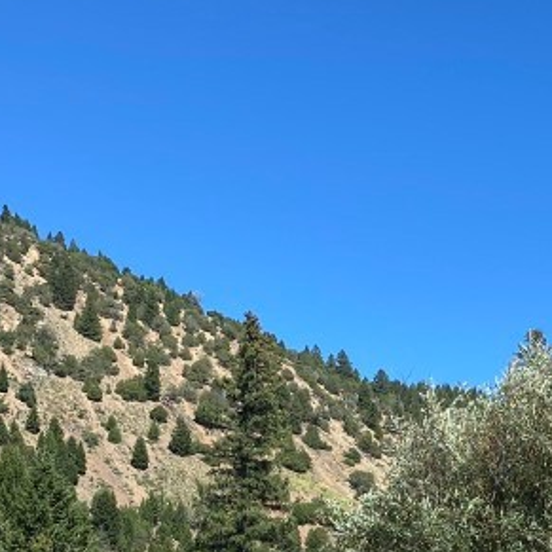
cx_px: 645
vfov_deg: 20.1
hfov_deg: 20.2
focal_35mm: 81
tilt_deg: +3.3
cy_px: 651
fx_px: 1461
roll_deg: +0.1
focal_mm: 4.25
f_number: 1.8
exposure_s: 1/1608
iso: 32
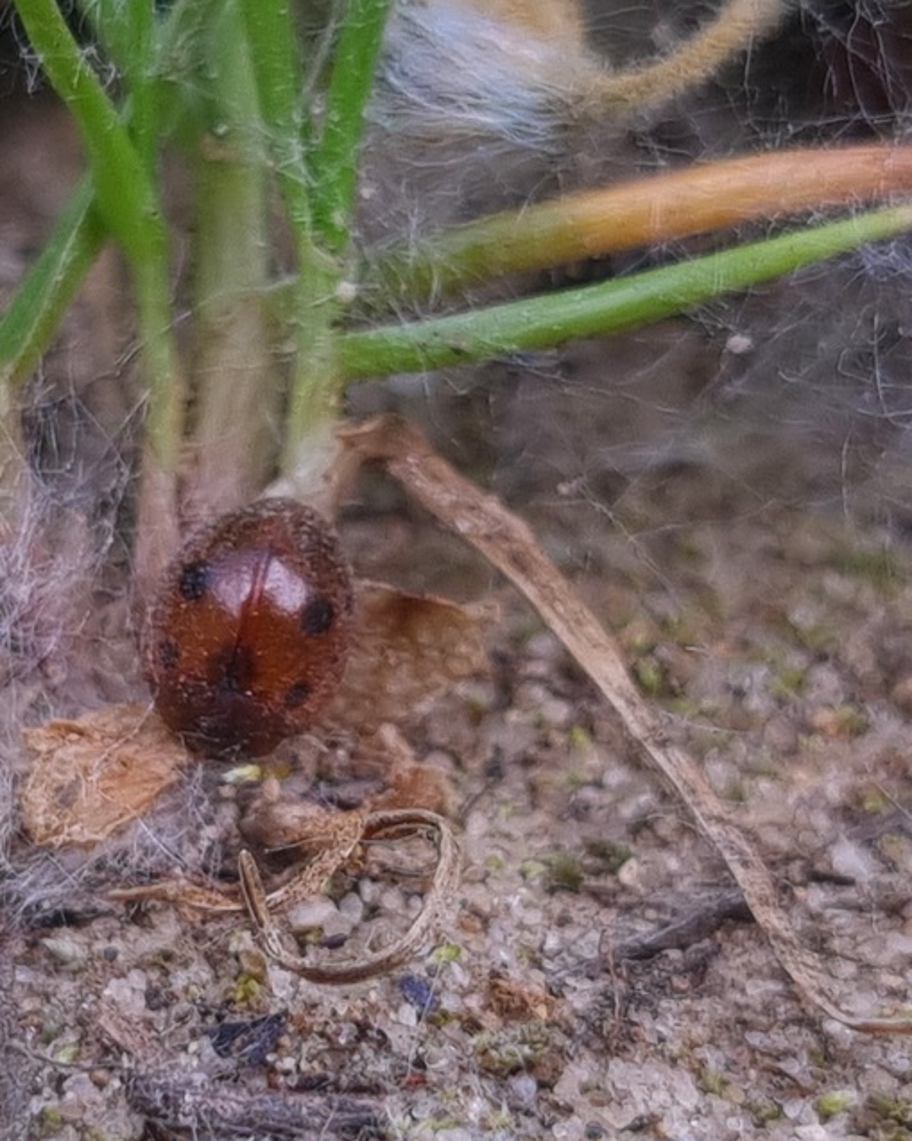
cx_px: 218
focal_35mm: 34
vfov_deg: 52.9
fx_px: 1148
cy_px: 570
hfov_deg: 41.9
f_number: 1.8
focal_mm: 5.4
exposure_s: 1/294
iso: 50
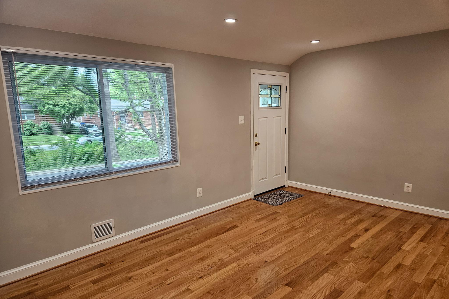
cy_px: 160
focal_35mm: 24
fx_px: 299
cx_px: 224
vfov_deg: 53.1
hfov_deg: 73.7
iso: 160
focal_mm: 5.4
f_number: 1.8
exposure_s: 1/120
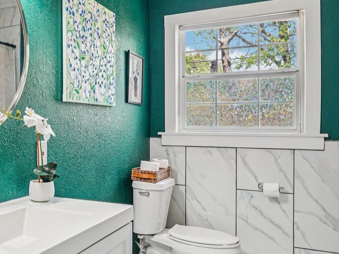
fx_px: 353
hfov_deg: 49.6
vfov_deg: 39.7
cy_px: 124
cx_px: 92
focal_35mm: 36
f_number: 8
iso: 400
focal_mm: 16
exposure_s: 1/30
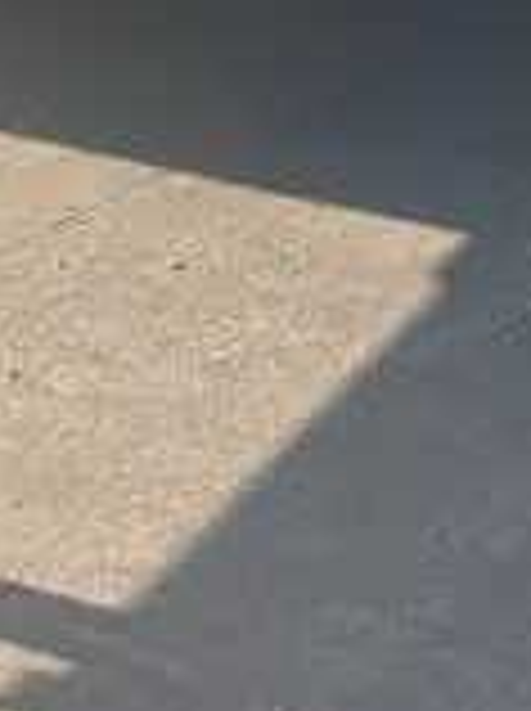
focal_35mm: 121
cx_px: 576
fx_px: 2482
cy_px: -596
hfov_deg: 12.0
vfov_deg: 14.3
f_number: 1.6
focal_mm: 5.96
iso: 50
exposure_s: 1/2105
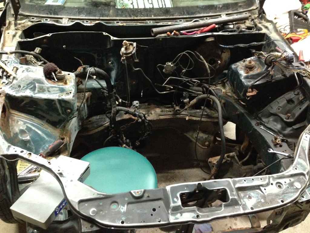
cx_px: 155
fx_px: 296
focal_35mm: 33
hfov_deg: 55.4
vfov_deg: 42.9
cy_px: 116
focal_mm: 4.12
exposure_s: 1/15
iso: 640
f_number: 2.4
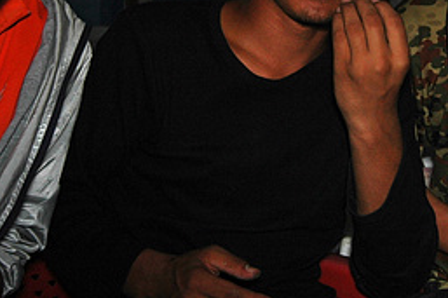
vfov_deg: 13.9
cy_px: 48
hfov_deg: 20.8
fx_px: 1219
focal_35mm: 98
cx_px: 277
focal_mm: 24
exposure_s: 1/60
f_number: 4
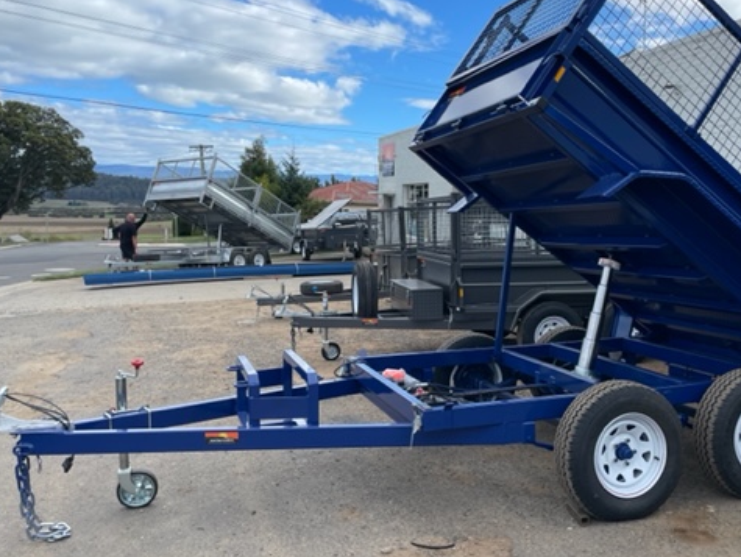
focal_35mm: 35
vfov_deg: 40.7
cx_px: 456
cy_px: 262
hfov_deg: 52.1
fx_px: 750
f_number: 1.6
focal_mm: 4.2
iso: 32
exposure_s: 1/2451
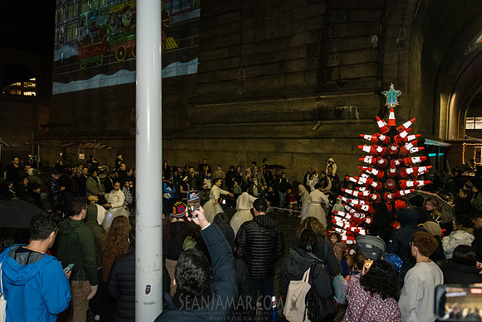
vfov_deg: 49.3
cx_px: 229
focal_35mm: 26
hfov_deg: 69.0
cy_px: 160
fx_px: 351
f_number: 3.2
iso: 8000
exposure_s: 1/200
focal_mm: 24
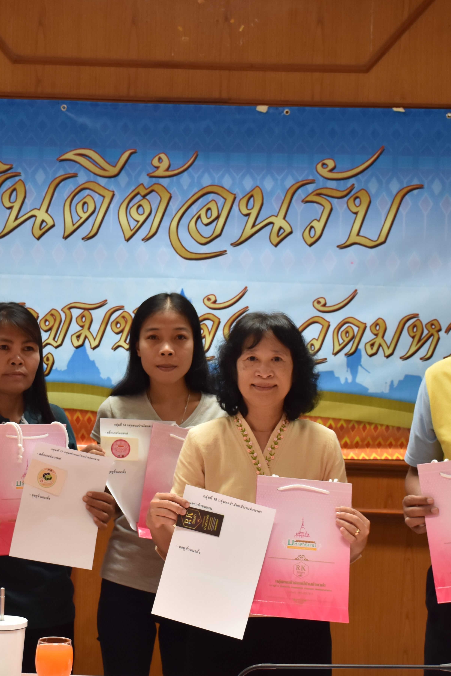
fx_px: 1409
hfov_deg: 18.1
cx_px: 145
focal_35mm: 75
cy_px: 327
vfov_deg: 27.0
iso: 400
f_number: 4.5
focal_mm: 30
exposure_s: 1/50
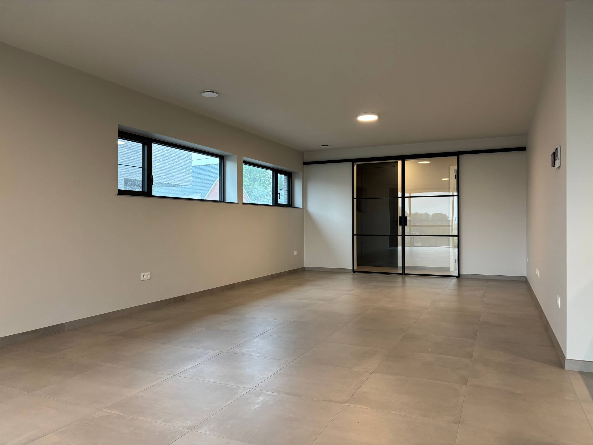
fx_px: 445
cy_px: 222
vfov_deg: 53.1
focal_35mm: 26
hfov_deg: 67.3
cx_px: 296
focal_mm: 5.96
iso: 125
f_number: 1.6
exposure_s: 1/92
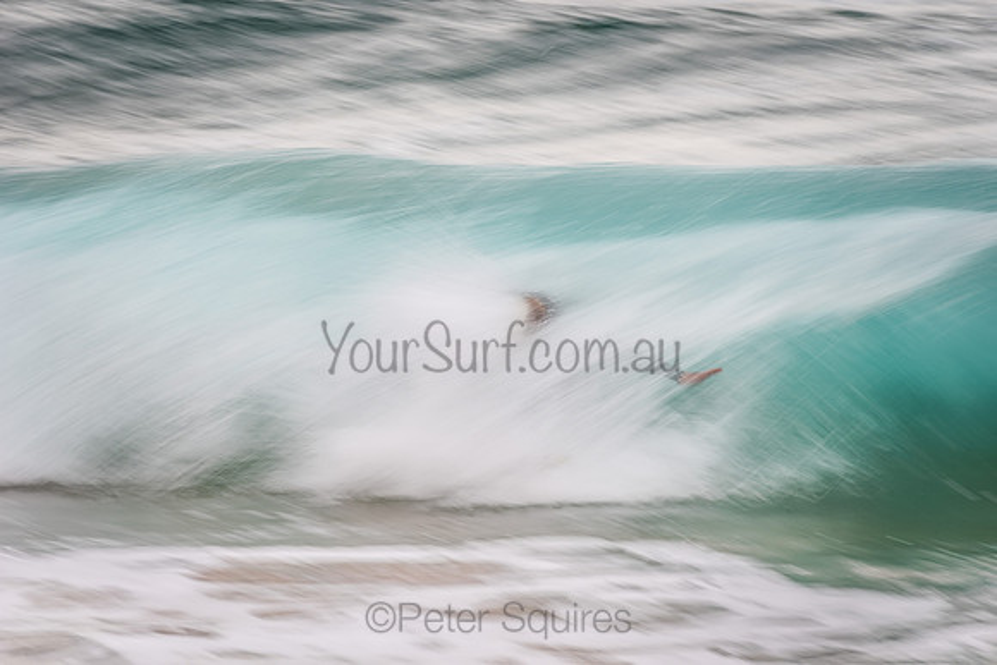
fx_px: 13850
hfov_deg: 4.1
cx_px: 498
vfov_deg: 2.8
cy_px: 332
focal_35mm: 500
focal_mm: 500
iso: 64
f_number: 14
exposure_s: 1/20
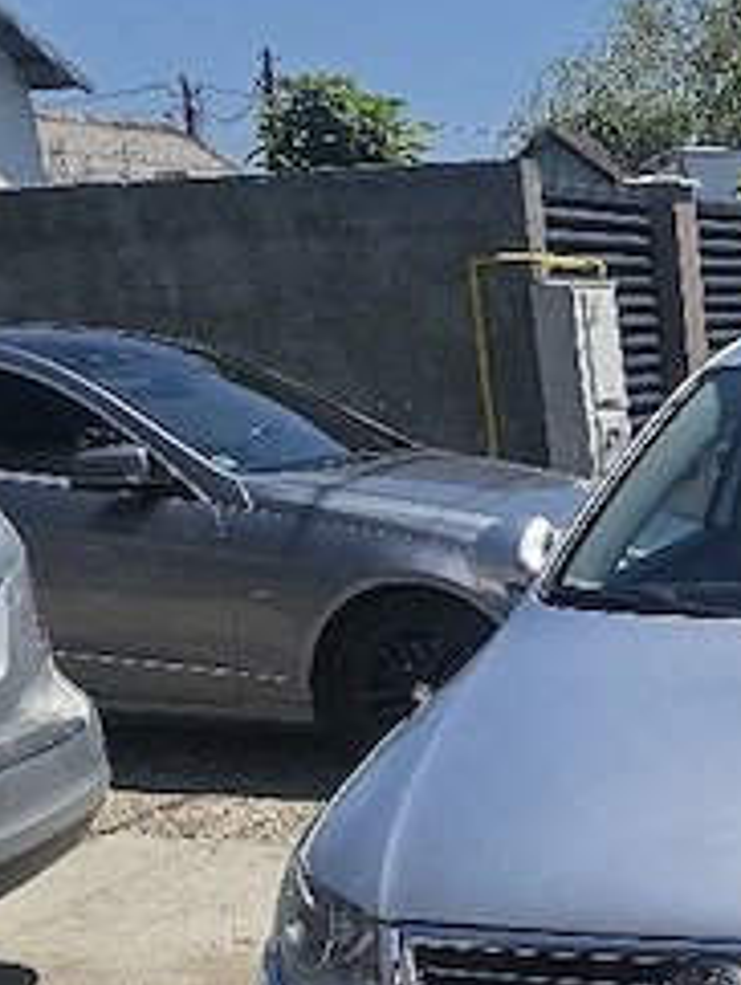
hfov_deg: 17.8
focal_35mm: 76
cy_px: 1197
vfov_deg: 23.3
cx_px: 1046
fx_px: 2165
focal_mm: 6.3
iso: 10
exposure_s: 1/1667
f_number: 1.7
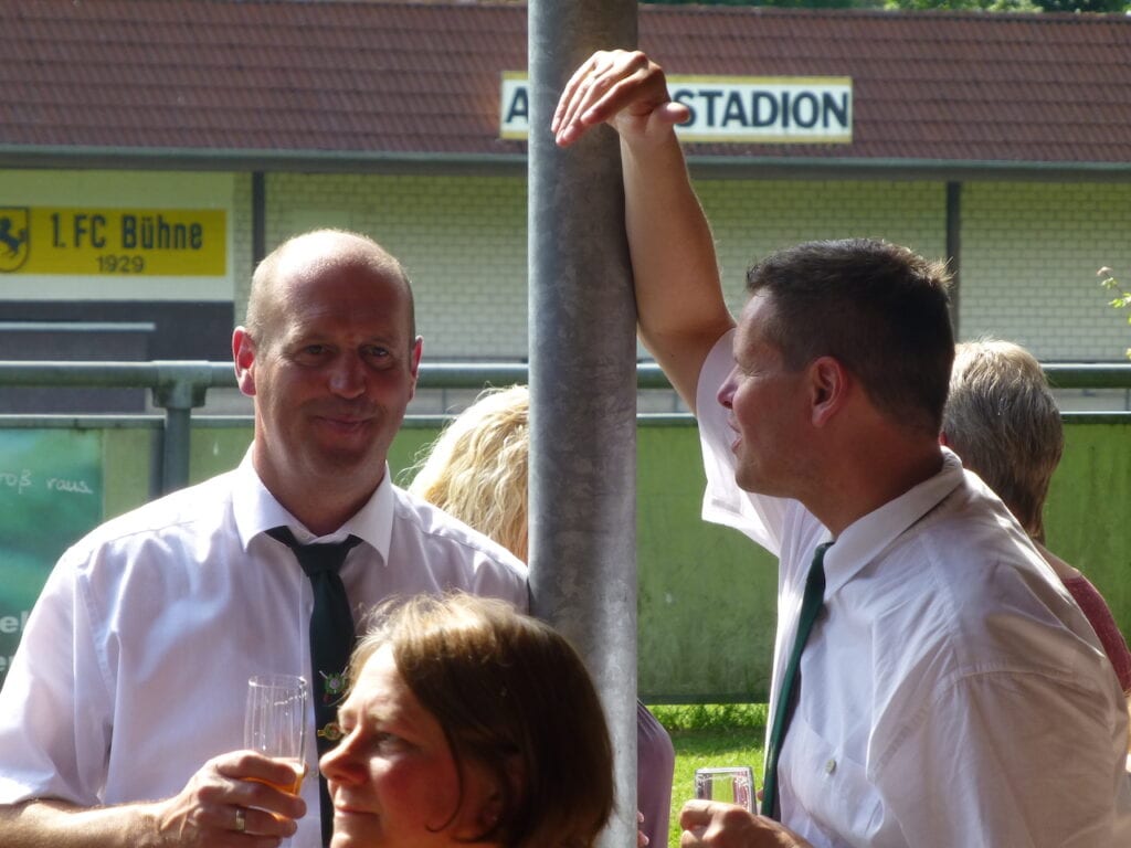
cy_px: 424
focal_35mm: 255
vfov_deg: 5.8
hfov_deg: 7.8
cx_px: 566
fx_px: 8332
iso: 100
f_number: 5.6
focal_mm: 41.3
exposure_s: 1/125
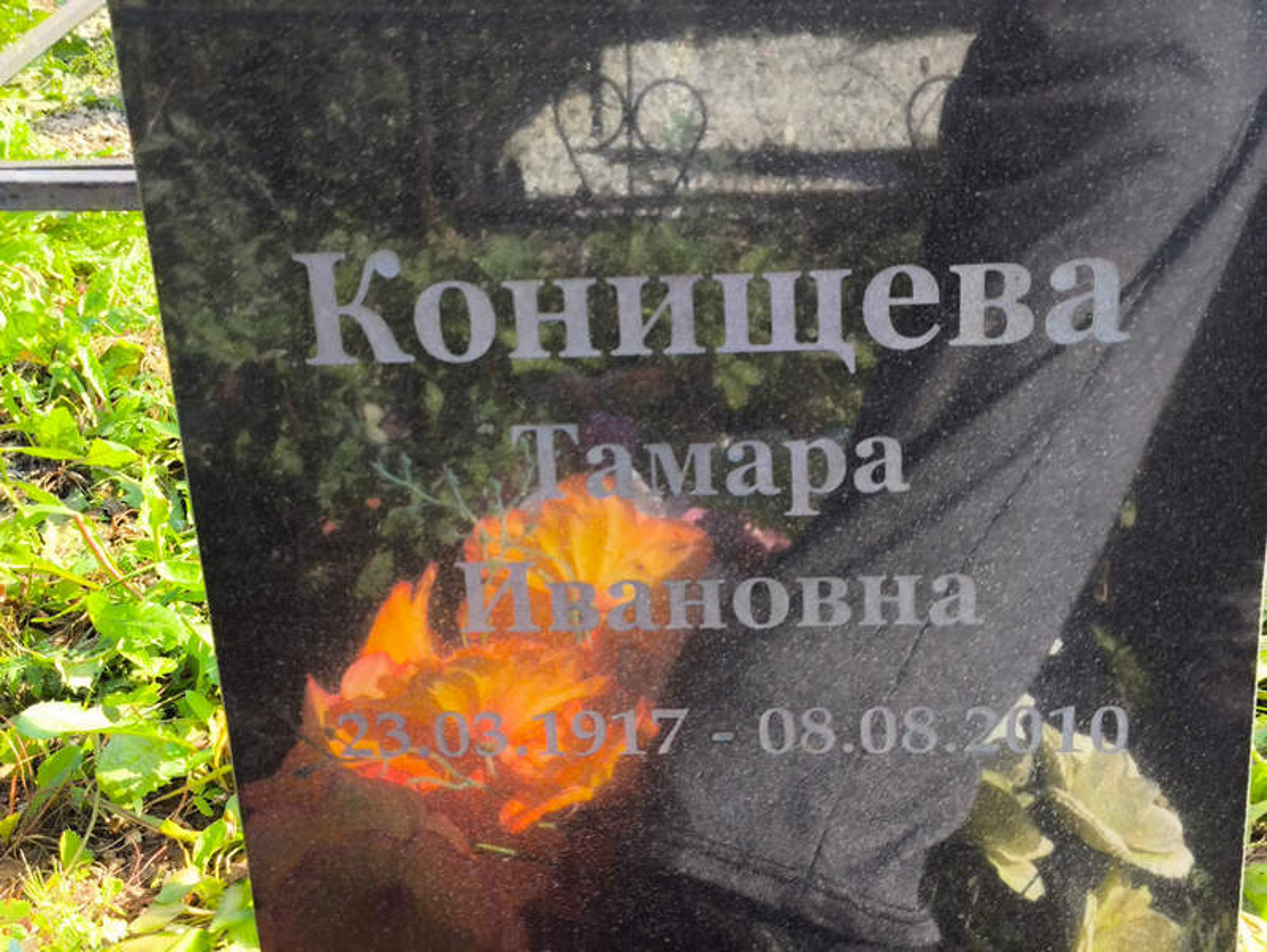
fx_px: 1831
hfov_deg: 38.2
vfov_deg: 29.1
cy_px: 476
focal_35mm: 50
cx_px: 634
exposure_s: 1/193
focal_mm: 4.71
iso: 50
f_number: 1.7
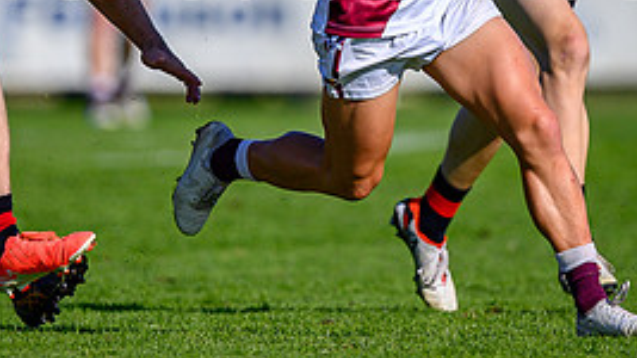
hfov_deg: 1.3
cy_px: 9
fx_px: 27085
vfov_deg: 0.8
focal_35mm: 1604
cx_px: 412
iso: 140
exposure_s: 1/2500
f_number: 4
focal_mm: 500
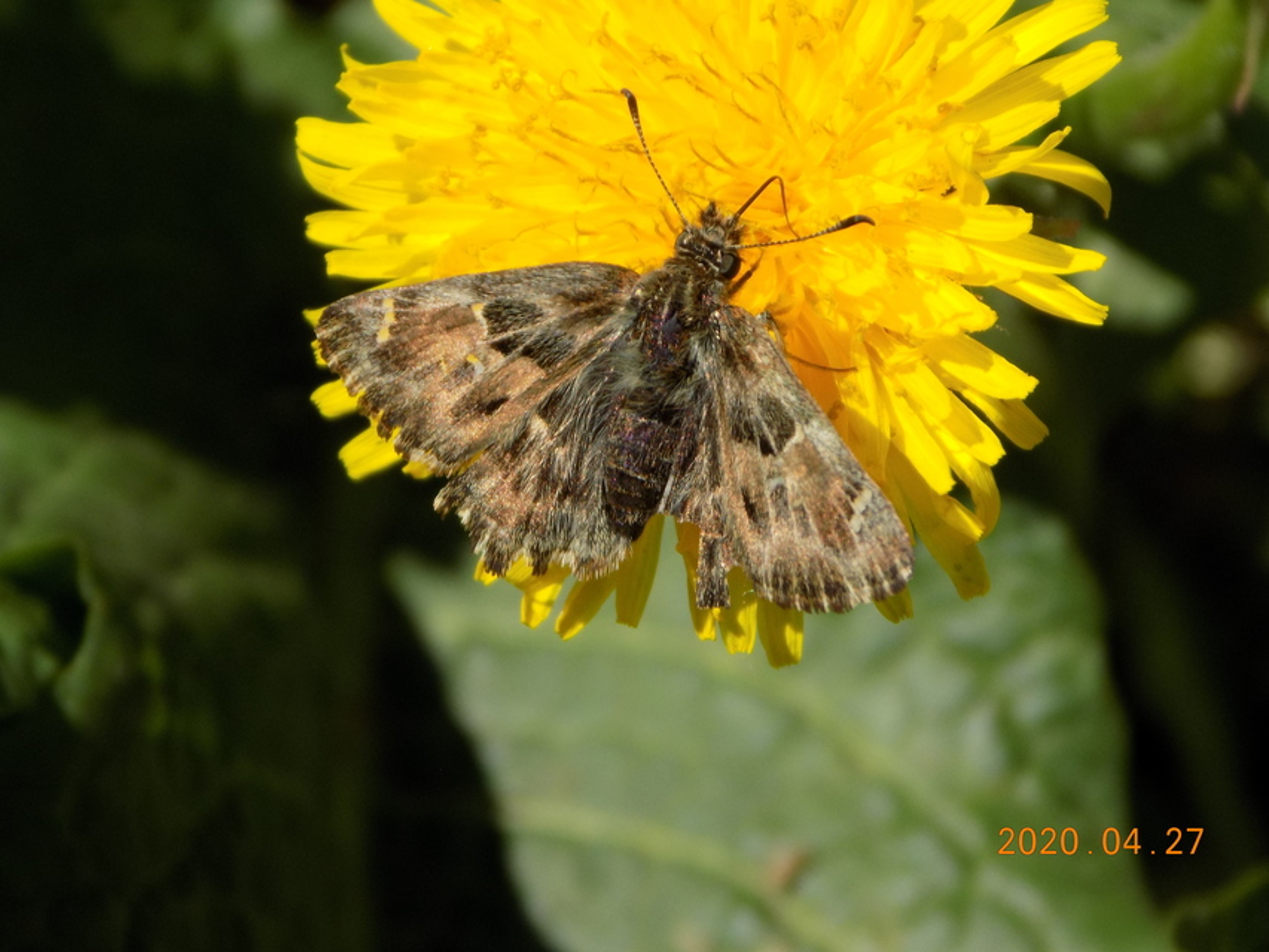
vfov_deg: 6.3
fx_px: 8616
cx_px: 634
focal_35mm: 235
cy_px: 476
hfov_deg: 8.4
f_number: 5.6
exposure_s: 1/400
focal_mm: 41.8
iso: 80
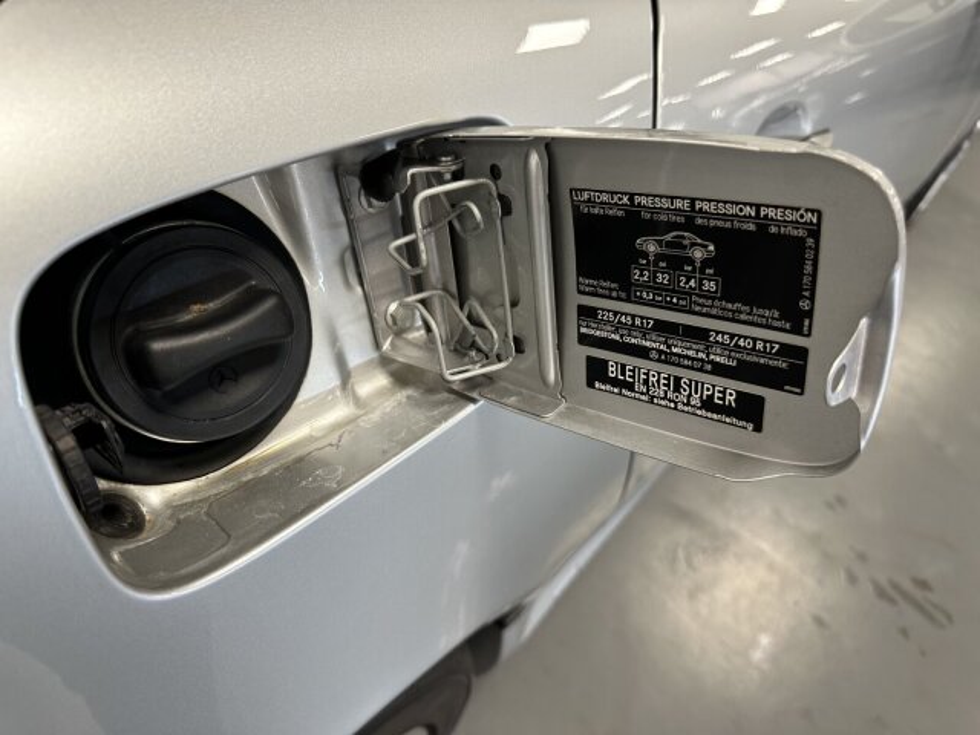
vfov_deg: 56.8
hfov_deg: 71.6
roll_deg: -16.6
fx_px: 679
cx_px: 490
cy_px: 368
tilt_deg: -44.1
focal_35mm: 24
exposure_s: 1/50
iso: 160
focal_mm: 6.86
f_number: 1.78
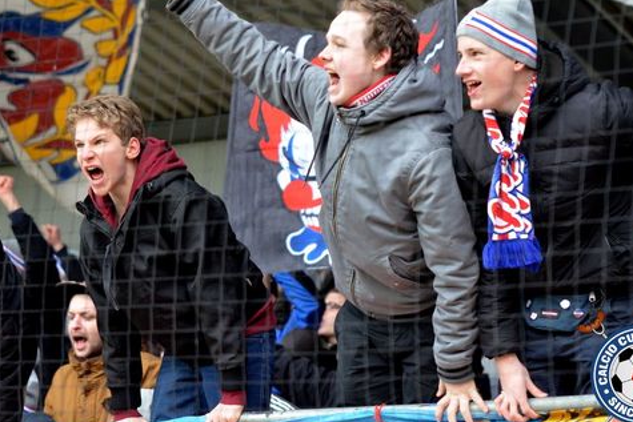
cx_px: 350
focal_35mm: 126
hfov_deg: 16.3
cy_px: 200
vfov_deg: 10.9
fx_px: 2216
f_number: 2.8
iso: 1100
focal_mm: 70
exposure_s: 1/500
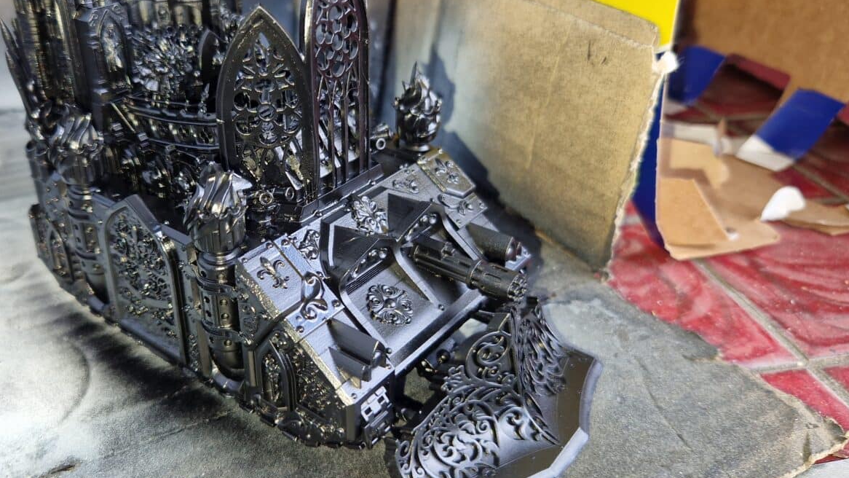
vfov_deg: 35.6
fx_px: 743
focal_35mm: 33
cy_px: 230
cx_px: 325
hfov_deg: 58.8
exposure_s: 1/180
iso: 100
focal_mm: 5.4
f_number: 1.8
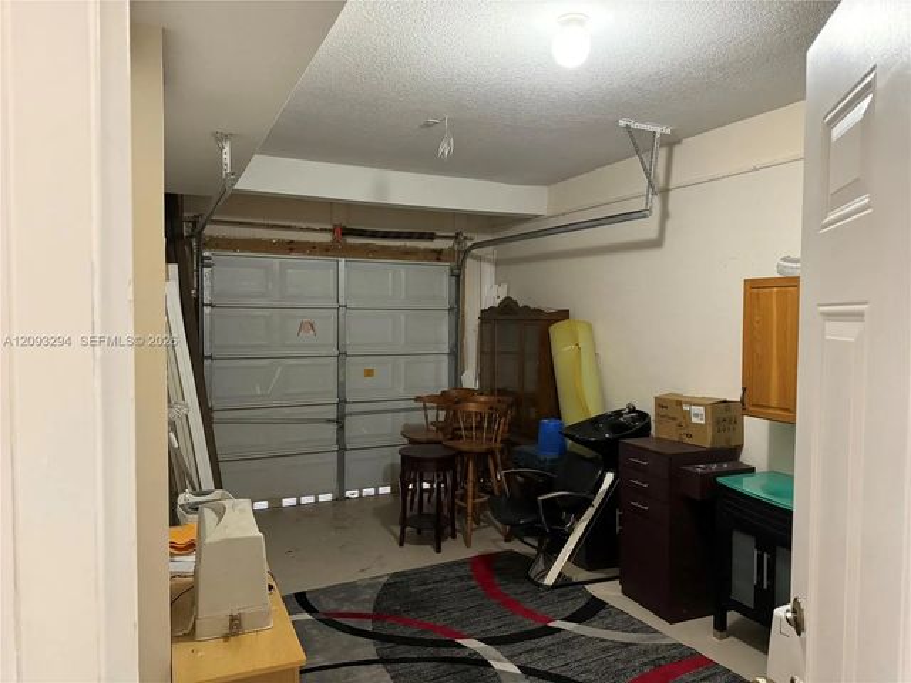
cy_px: 342
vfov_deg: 56.8
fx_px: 632
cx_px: 456
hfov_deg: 71.6
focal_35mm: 24
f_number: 1.78
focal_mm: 6.76
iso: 800
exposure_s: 1/40
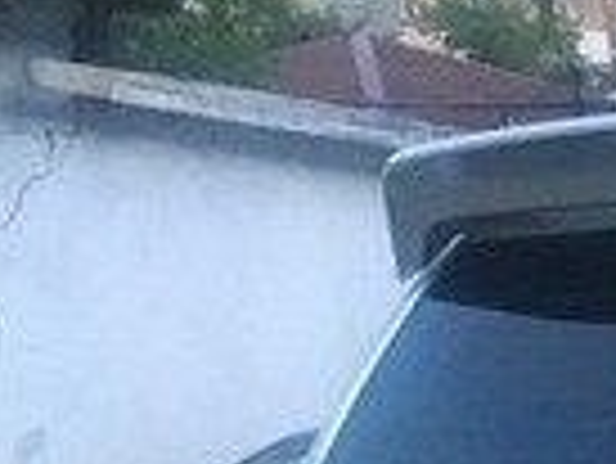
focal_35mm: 140
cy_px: 908
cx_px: 1223
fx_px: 2494
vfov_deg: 9.9
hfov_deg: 12.4
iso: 200
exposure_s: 1/17
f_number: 2.2
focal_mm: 4.15
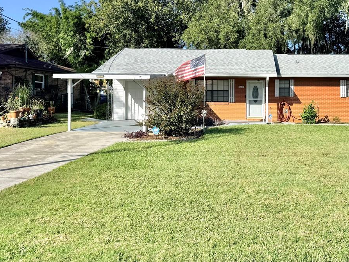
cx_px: 254
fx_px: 434
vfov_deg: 33.4
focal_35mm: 43
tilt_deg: -0.4
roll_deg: -0.4
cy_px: 91
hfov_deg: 42.7
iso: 80
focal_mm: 6.76
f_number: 1.78
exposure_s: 1/3953
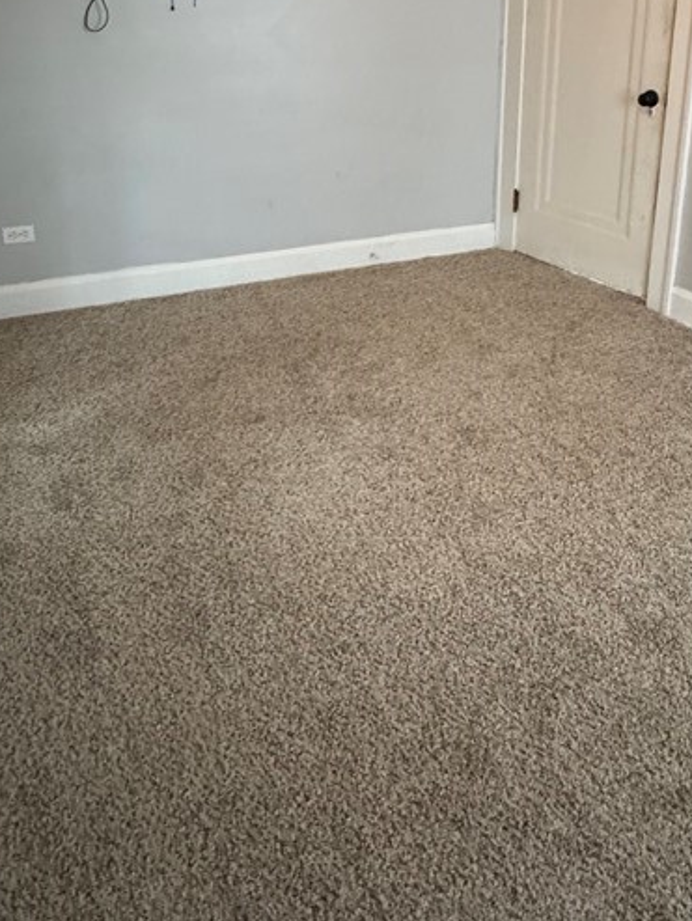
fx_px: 772
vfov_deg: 57.0
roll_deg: +0.3
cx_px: 390
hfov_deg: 48.2
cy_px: 183
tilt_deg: -14.5
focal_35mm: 29
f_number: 2.2
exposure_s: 1/60
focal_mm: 2.22
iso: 1250
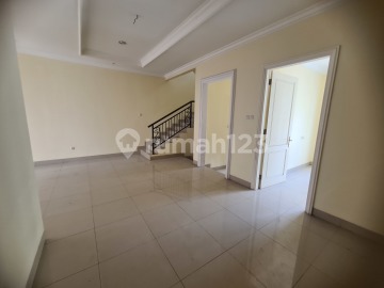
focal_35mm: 13
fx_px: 144
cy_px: 144
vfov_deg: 89.9
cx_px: 192
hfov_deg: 106.2
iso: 125
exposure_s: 1/60
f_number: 2.2
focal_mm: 2.22
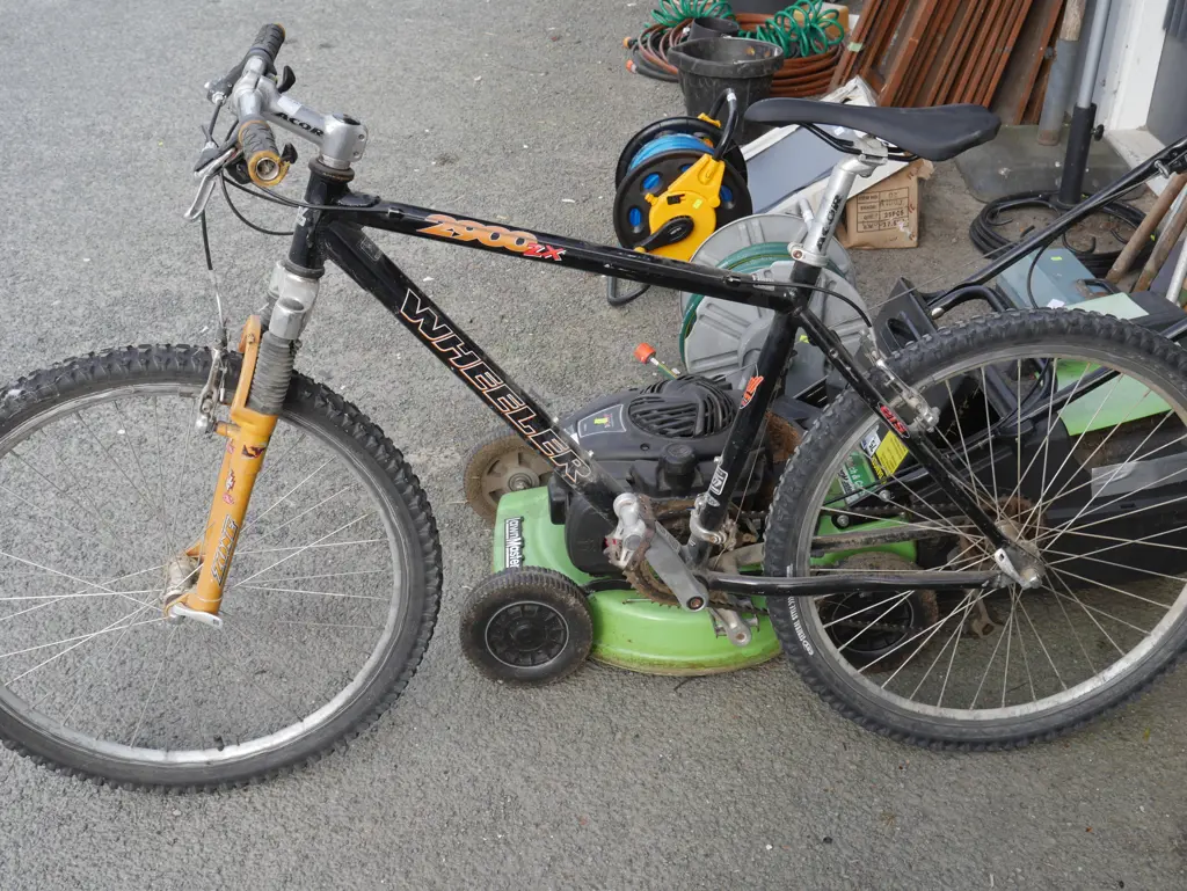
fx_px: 1372
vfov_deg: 36.0
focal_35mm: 40
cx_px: 594
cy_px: 446
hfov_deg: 46.8
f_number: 6.3
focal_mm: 20
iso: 200
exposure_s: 1/160
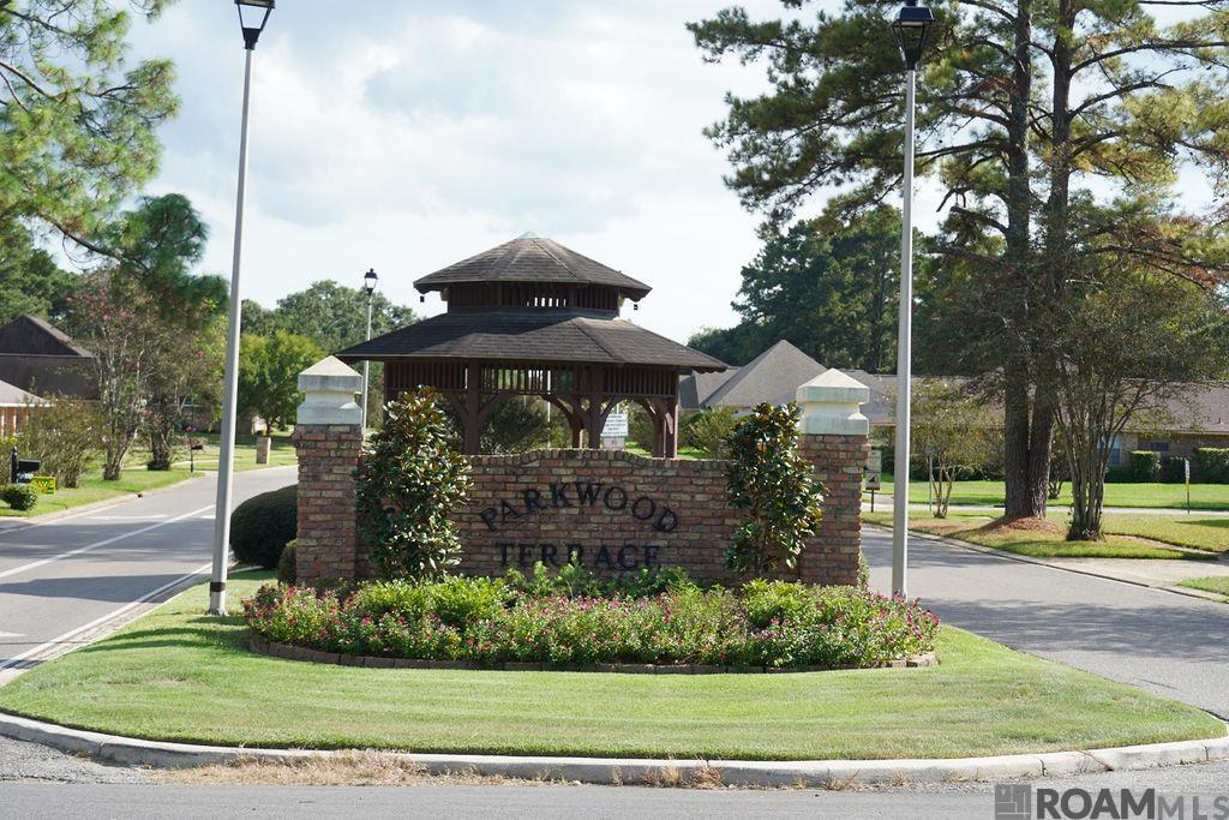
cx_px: 614
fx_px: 1946
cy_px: 410
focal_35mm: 57
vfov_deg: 23.8
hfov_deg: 35.0
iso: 100
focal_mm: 38
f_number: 6.3
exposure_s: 1/125
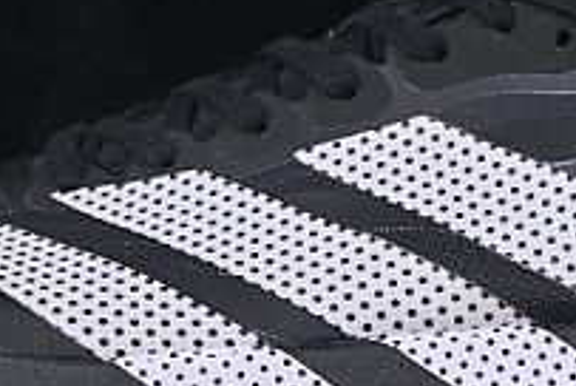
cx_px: 397
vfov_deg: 4.7
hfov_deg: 7.0
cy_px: 126
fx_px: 4727
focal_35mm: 295
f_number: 6.3
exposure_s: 1/60
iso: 160
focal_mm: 50
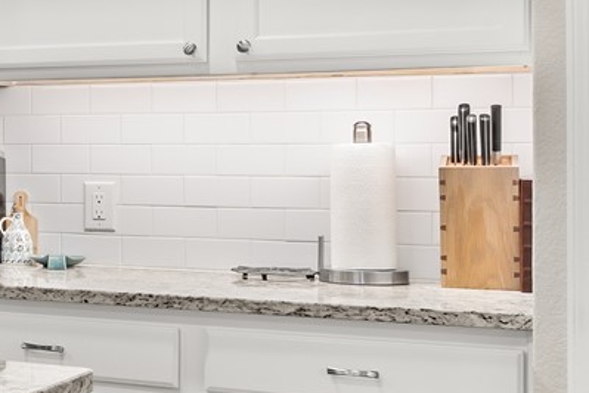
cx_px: -418
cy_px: 155
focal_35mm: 87
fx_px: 1423
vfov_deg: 15.7
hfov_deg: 18.9
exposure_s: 2.5
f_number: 9
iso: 250
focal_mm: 16
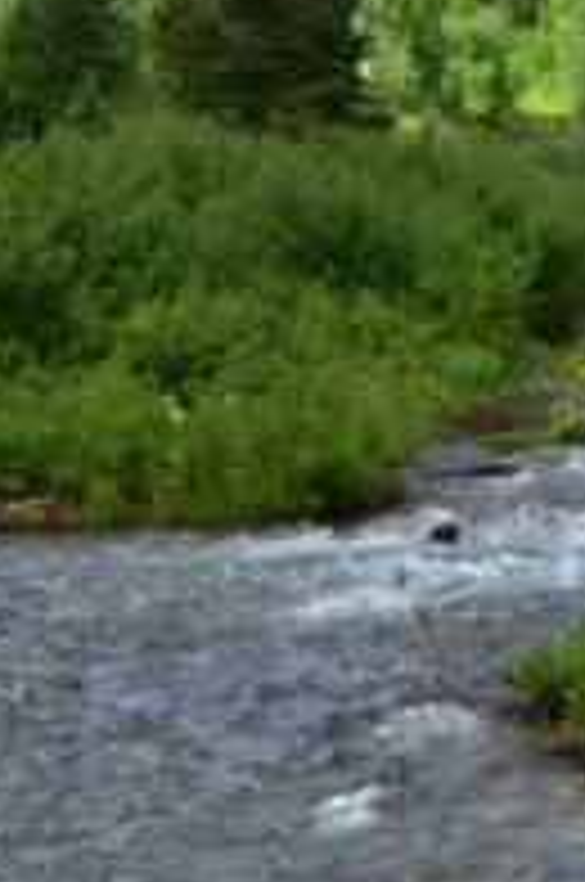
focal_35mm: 133
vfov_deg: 15.4
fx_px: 3253
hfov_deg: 10.2
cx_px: 477
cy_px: 302
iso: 200
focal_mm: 18
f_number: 16
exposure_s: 1/60
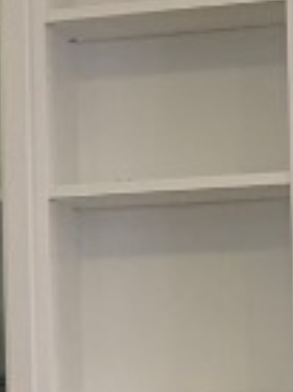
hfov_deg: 6.3
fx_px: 2309
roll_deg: +0.2
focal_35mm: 204
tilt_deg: +1.9
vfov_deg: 9.6
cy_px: 398
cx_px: -765
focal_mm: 4.25
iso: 160
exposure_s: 1/50
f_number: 1.8
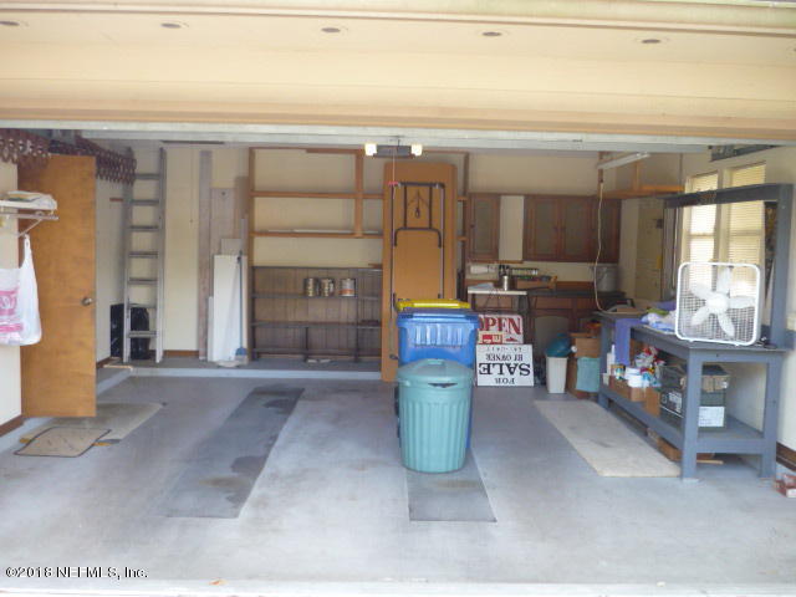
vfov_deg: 42.9
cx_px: 398
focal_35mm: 33
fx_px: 759
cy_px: 298
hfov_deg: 55.4
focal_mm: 5.5
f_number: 2.8
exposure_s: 1/30
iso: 200
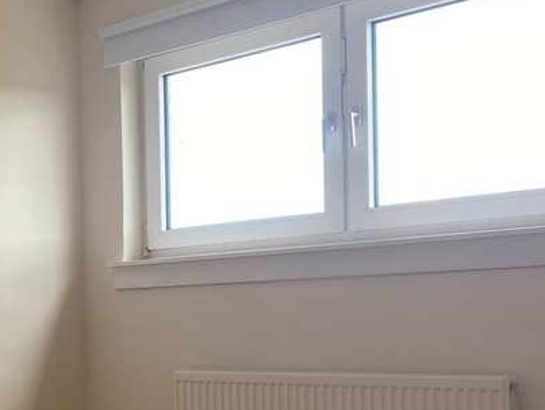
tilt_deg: -1.9
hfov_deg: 26.0
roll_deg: +2.1
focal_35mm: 66
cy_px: 353
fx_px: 1040
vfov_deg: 21.9
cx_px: -123
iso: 64
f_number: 1.8
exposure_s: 1/121
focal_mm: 4.25
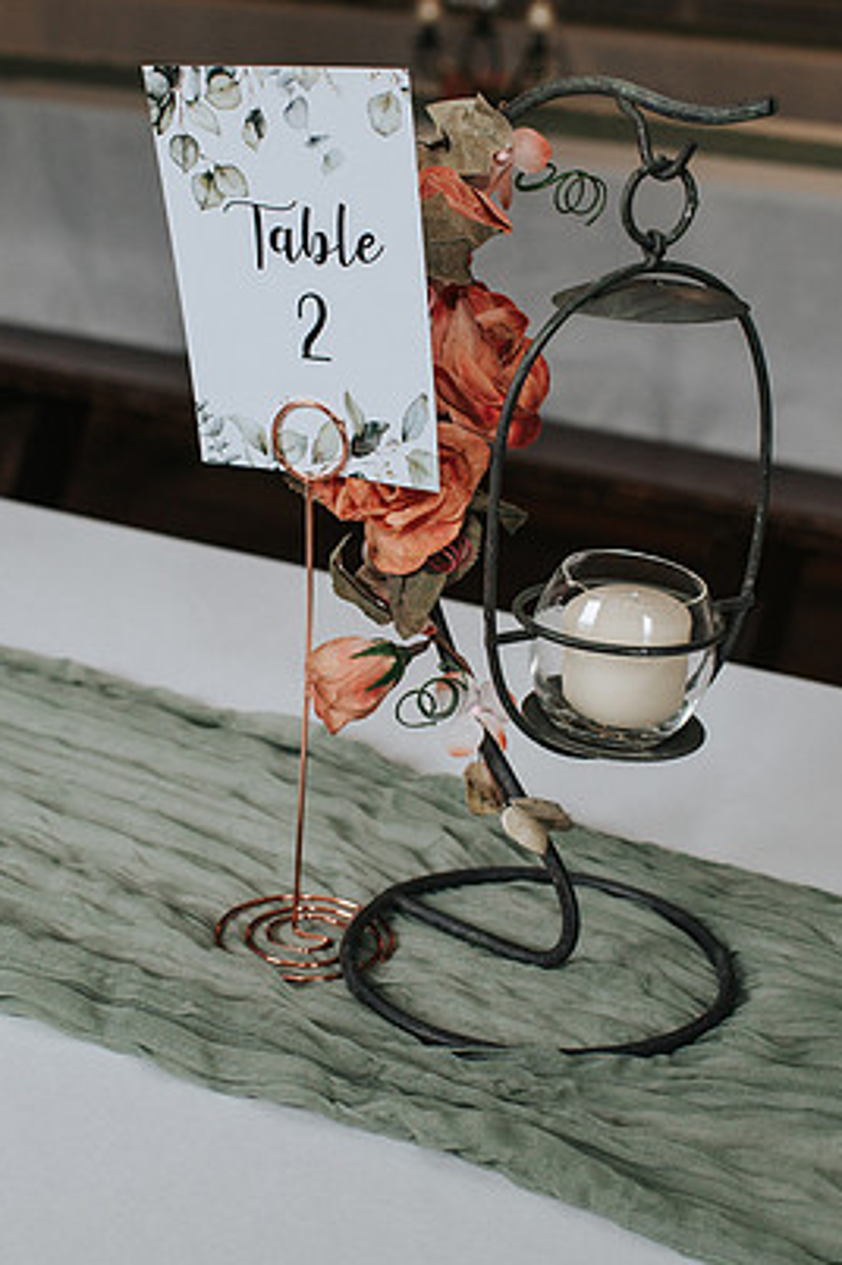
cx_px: 385
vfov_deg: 33.4
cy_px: 619
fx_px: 2108
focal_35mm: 60
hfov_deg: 22.6
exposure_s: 1/200
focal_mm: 35
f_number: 4.5
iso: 800
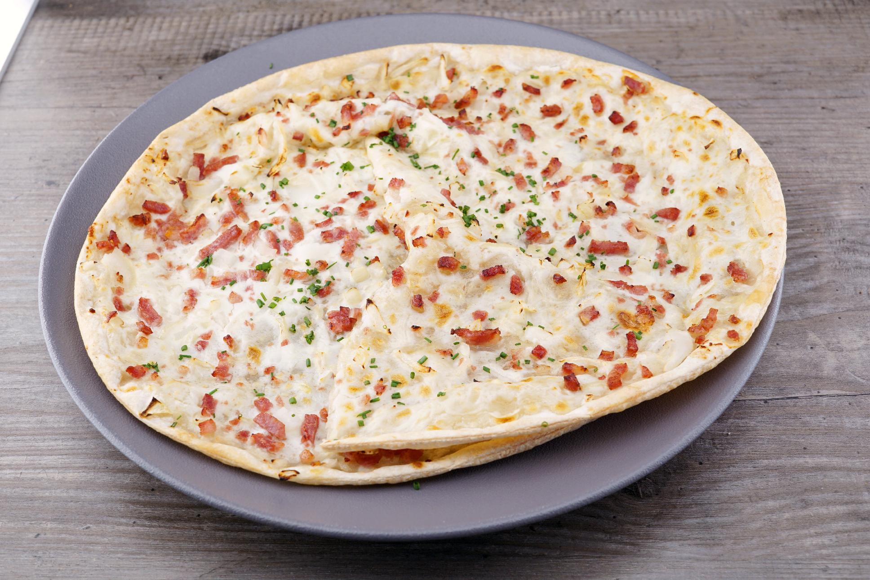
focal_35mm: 45
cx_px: 435
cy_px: 290
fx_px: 1088
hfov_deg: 43.6
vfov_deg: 29.9
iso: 100
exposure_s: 1/25
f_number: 6.3
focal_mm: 30
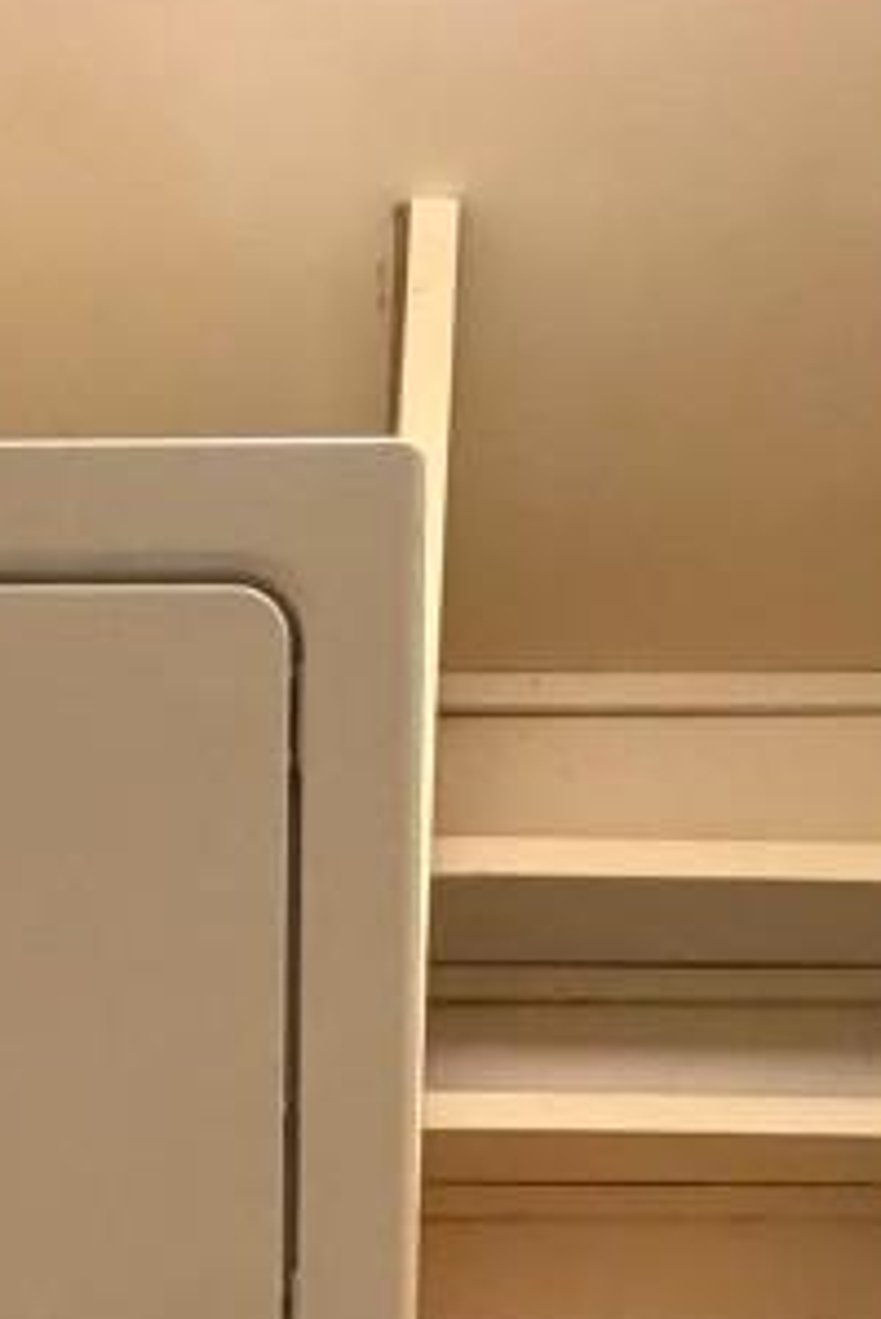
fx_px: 1833
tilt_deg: -3.3
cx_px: 235
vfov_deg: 30.1
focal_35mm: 50
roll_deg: -1.6
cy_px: 1775
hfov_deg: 26.7
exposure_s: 1/60
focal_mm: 2.22
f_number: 2.2
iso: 640
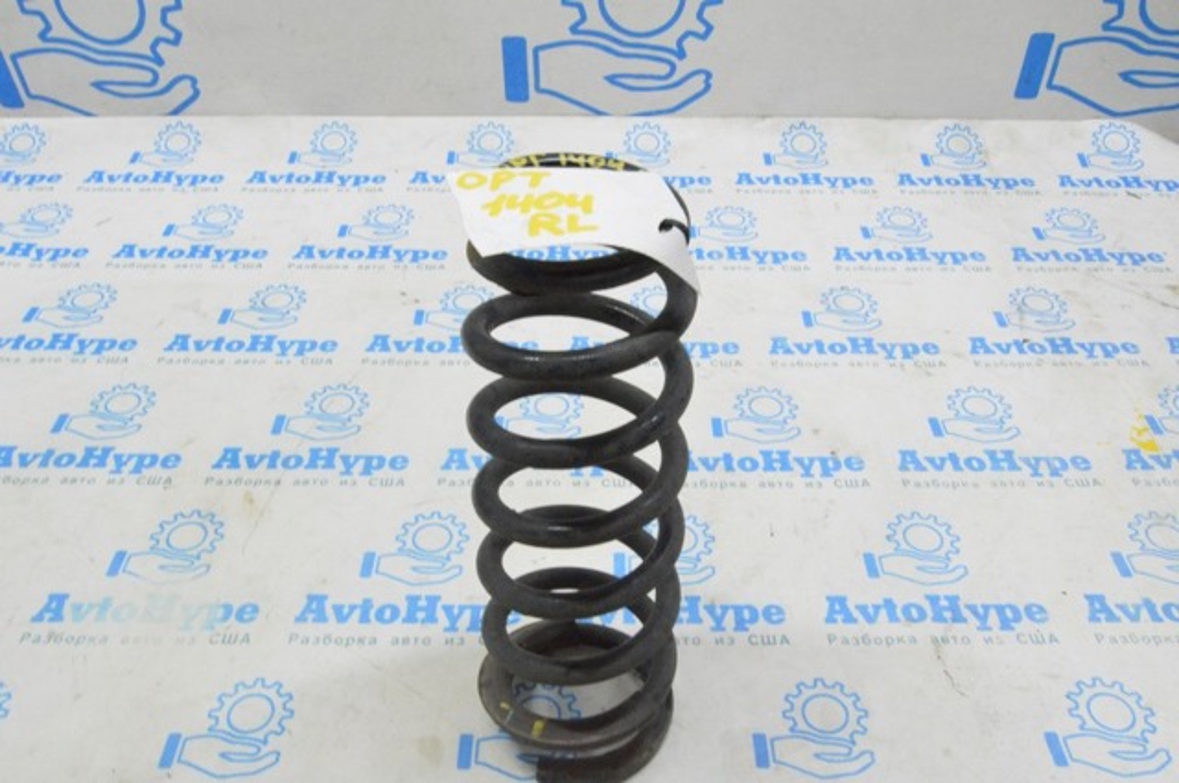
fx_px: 1079
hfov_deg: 57.3
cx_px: 590
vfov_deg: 39.9
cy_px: 392
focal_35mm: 33
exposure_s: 1/20
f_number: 20
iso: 6400
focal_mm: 22
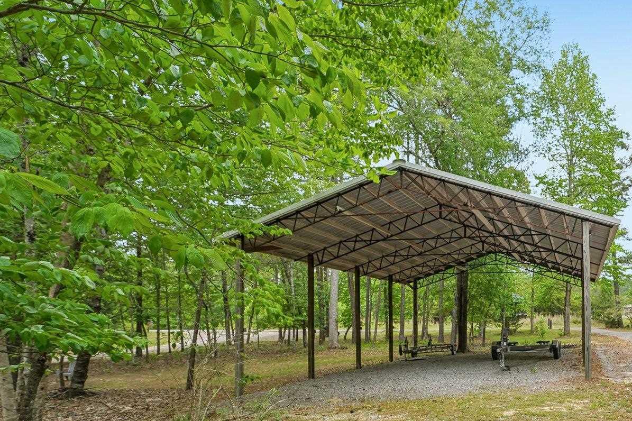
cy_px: 327
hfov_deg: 66.8
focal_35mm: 24
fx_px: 421
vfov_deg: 50.4
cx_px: 508
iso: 400
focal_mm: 14
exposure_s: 1/160
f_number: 8
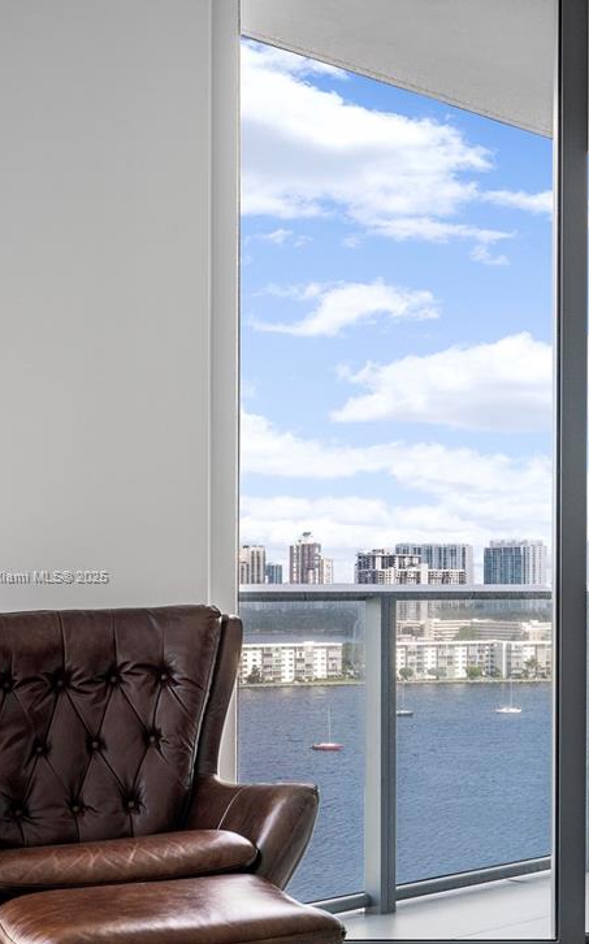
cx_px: 417
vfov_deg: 34.4
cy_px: 577
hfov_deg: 21.8
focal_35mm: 59
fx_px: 1517
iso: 320
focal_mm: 35
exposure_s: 1/125
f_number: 10
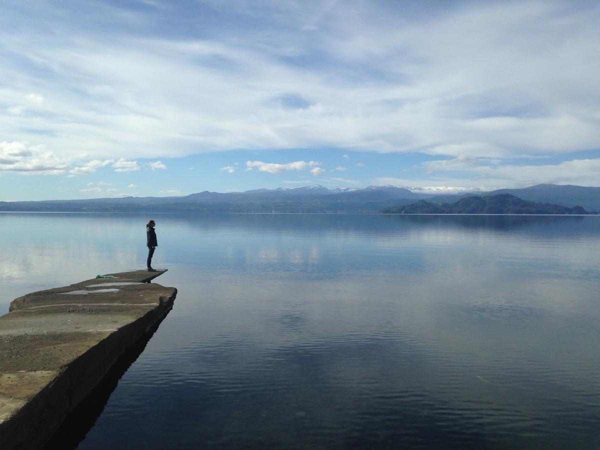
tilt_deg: -2.3
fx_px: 572
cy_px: 225
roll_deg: -0.9
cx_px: 300
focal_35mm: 33
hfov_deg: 55.4
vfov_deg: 42.9
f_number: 2.4
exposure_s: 1/1938
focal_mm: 4.12
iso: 50
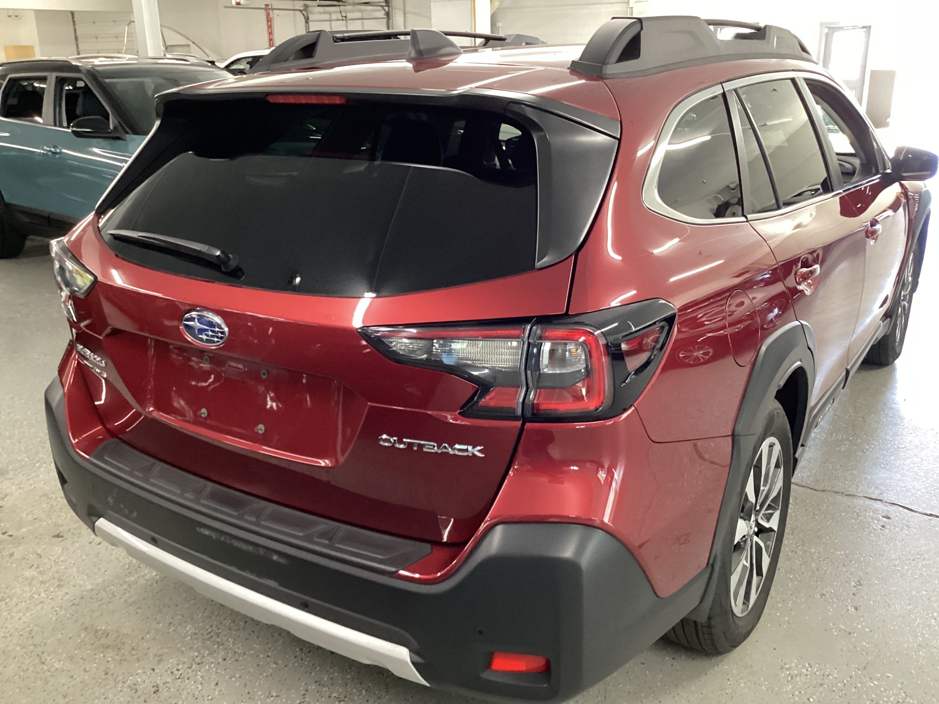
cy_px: 352
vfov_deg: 45.4
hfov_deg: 58.4
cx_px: 470
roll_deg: +0.7
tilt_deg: -20.4
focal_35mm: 31
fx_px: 841
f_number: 2.4
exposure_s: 1/40
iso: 320
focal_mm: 3.3
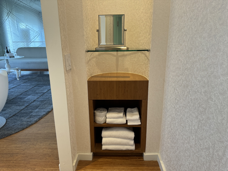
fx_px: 158
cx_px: 114
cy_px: 86
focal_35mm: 24
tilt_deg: -16.2
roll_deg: +0.3
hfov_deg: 71.6
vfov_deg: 56.8
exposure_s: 1/120
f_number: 1.78
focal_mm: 6.76
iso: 160
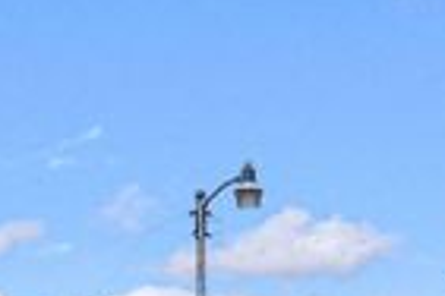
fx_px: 2126
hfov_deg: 11.9
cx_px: 391
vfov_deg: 7.7
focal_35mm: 172
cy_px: 584
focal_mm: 38
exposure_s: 1/1600
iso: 100
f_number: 3.2
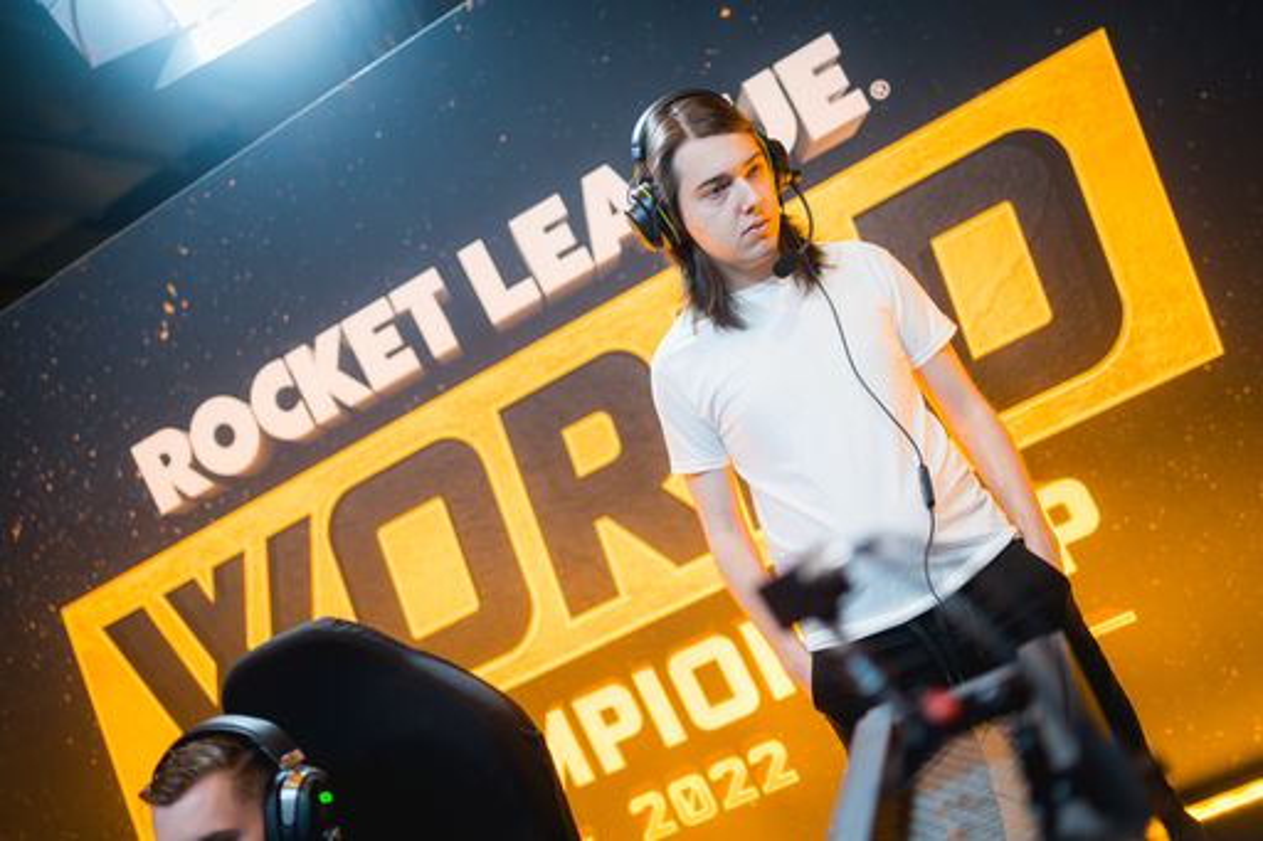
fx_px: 1227
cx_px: 632
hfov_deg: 54.4
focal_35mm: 35
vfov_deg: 37.8
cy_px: 420
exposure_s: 1/320
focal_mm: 35
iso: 800
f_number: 1.4
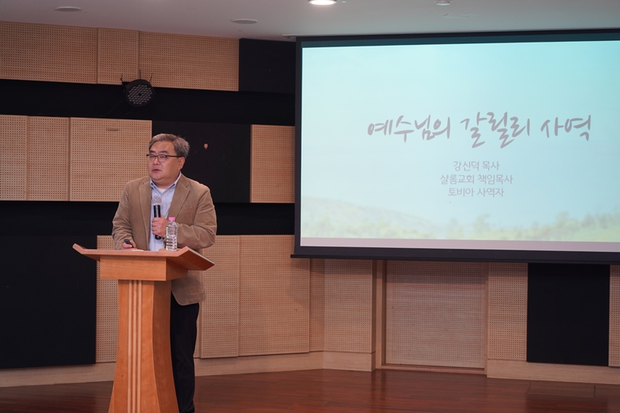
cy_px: 206
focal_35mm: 63
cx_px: 310
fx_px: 1085
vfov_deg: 21.6
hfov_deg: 31.9
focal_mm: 63
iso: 1000
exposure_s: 1/160
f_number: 4
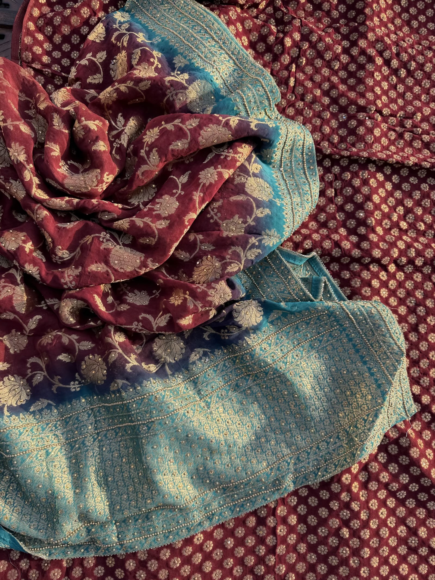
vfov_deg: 71.6
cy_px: 290
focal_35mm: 24
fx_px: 402
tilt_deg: -81.9
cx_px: 218
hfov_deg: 56.8
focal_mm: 6.76
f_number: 1.78
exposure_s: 1/654
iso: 80
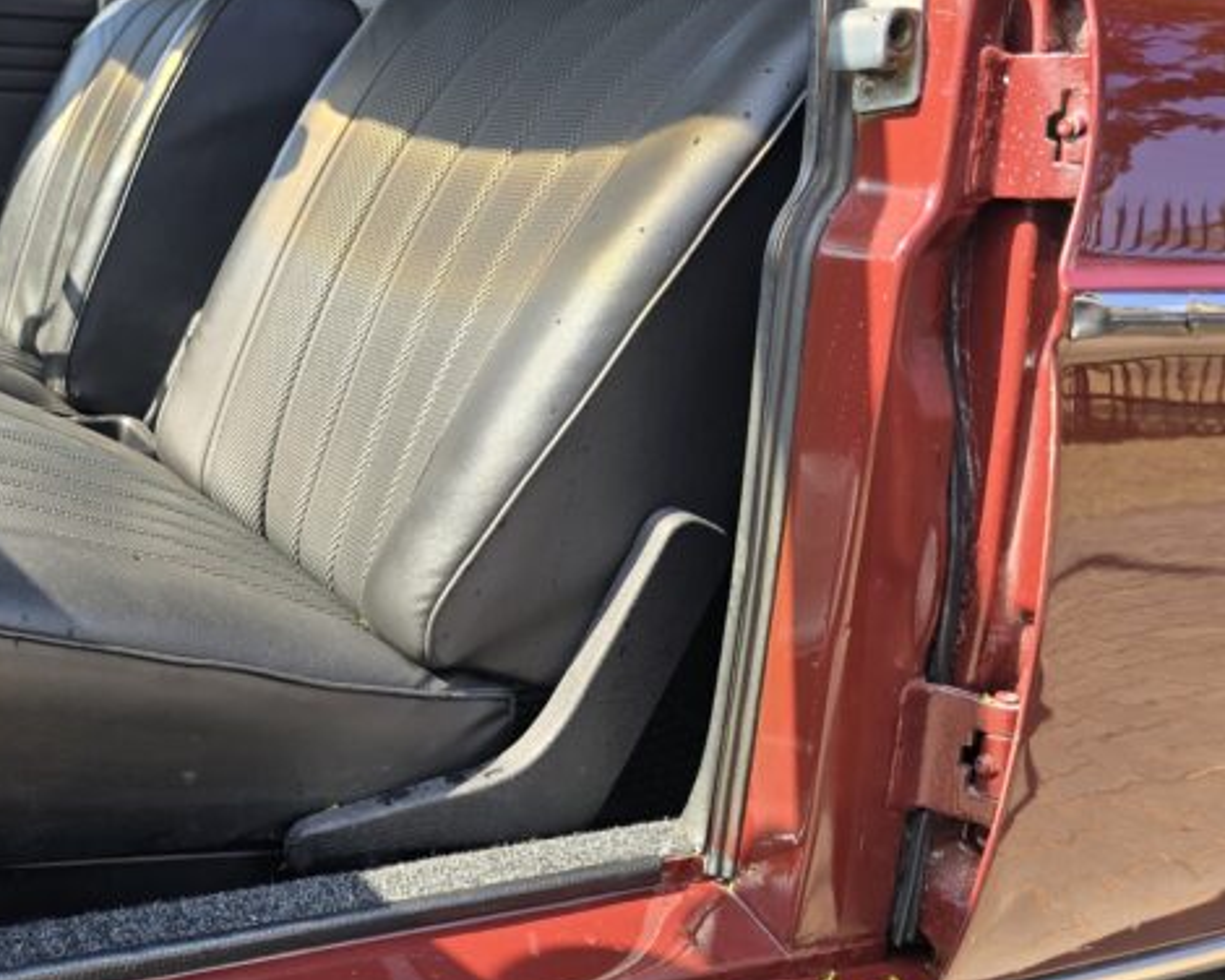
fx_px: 1378
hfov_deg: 45.2
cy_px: 460
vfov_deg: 39.1
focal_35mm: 38
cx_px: 222
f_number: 1.7
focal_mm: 6.3
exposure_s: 1/180
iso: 12
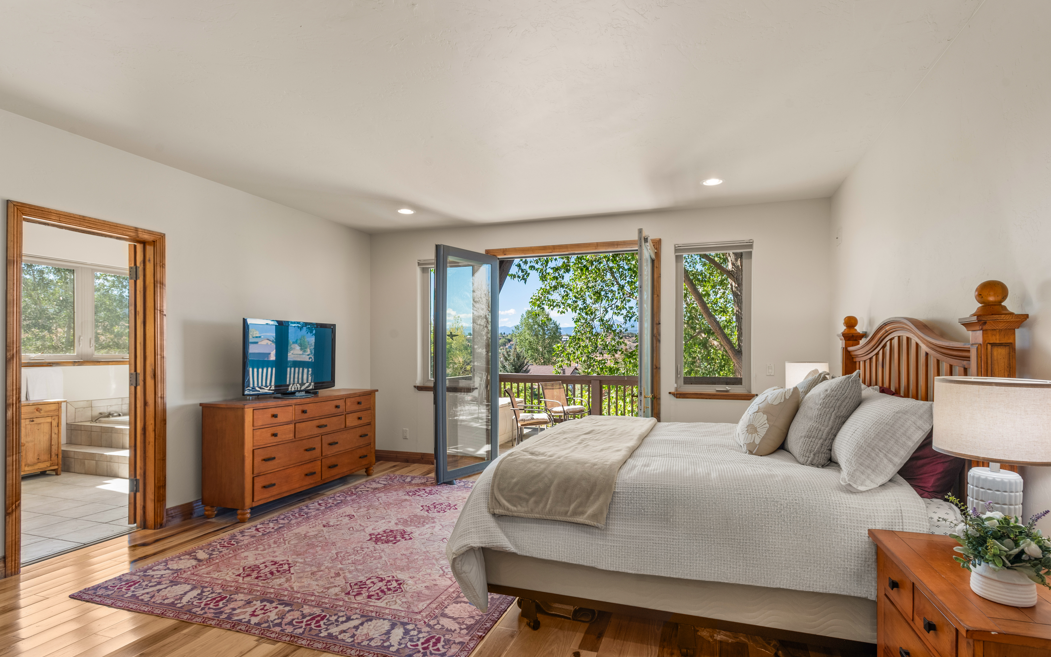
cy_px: 356
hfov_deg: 91.1
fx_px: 516
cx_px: 544
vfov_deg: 64.9
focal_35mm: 18
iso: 400
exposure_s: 1/6
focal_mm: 17
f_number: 9
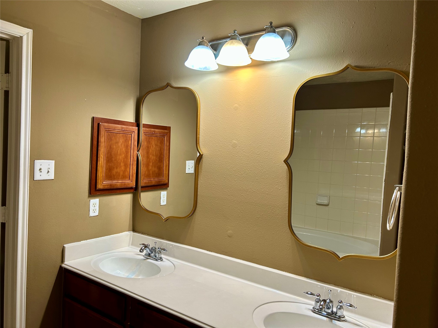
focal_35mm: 26
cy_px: 164
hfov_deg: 67.3
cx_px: 219
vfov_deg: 53.1
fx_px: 329
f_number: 1.5
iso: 64
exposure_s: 1/60
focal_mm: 5.7
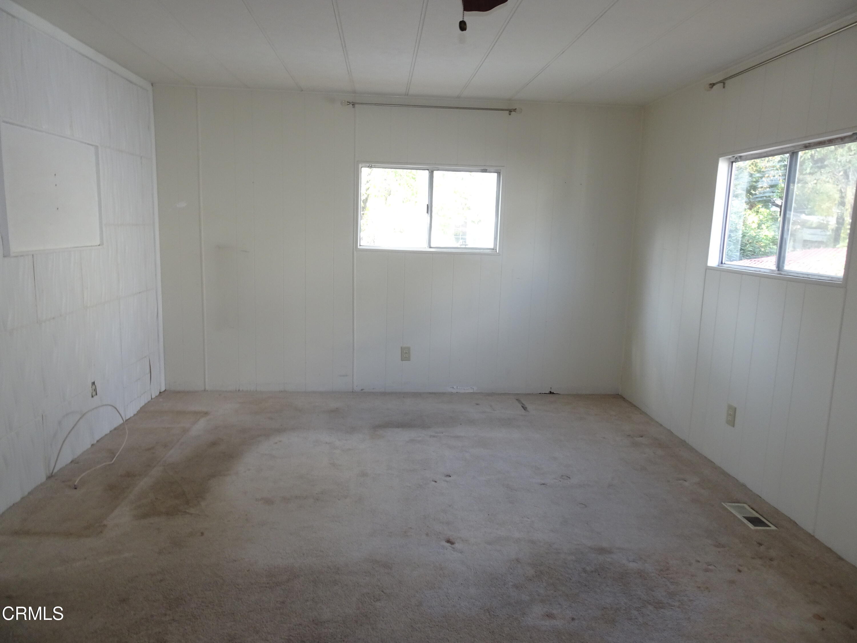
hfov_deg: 71.6
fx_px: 594
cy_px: 322
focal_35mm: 24
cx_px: 428
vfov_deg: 56.8
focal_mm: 4.1
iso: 125
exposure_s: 1/30
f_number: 3.5
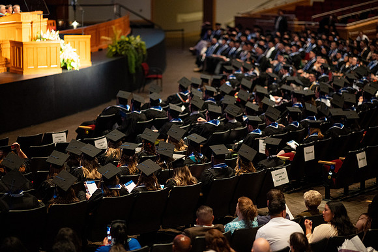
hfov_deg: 19.5
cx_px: 189
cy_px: 126
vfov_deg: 13.0
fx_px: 1103
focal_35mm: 105
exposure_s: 1/200
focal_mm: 105
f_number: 1.4
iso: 2500
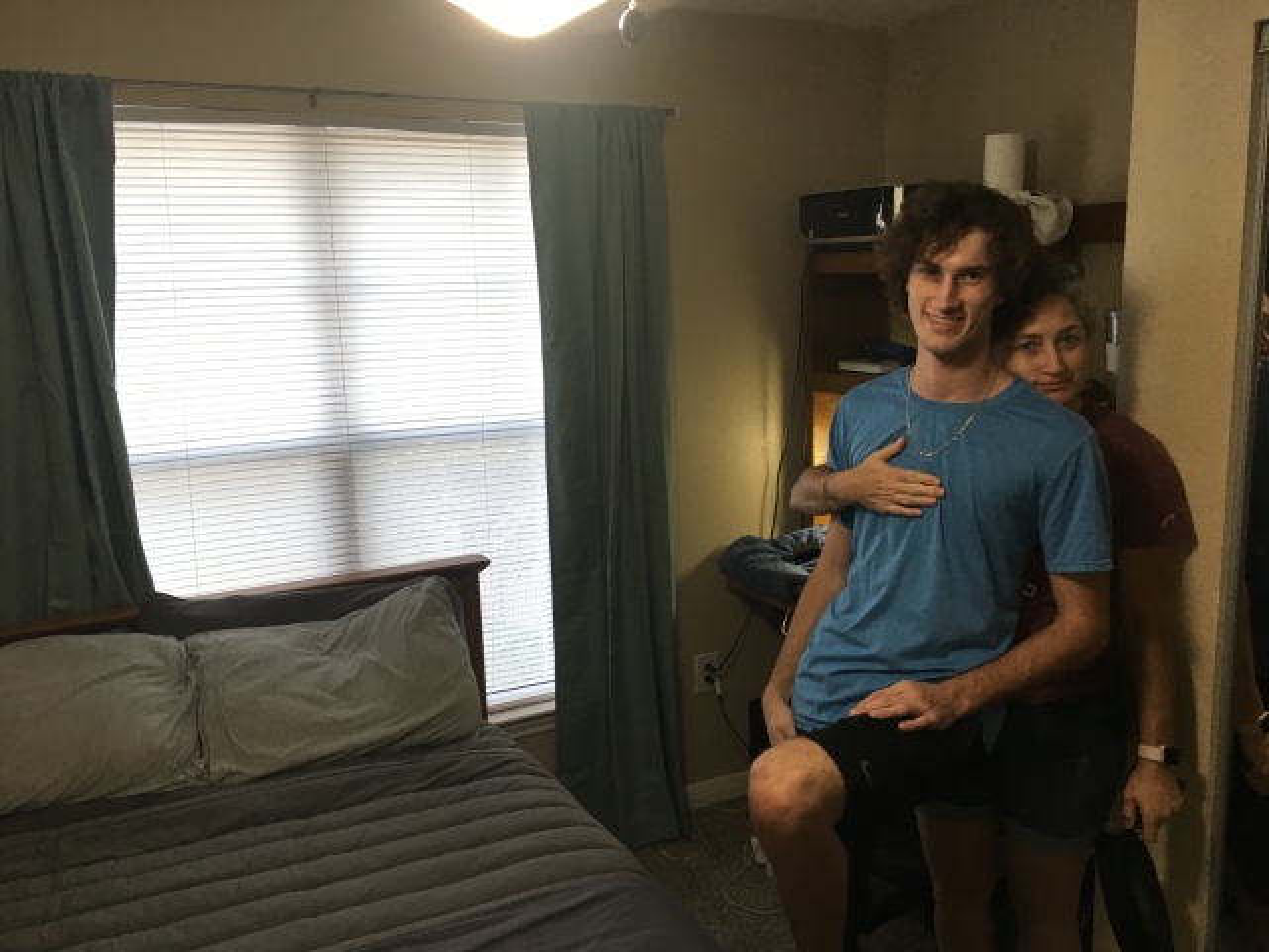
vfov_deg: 48.2
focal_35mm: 29
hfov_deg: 61.7
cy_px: 476
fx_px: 1063
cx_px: 634
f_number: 2.2
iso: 40
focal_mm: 4.15
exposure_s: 1/30
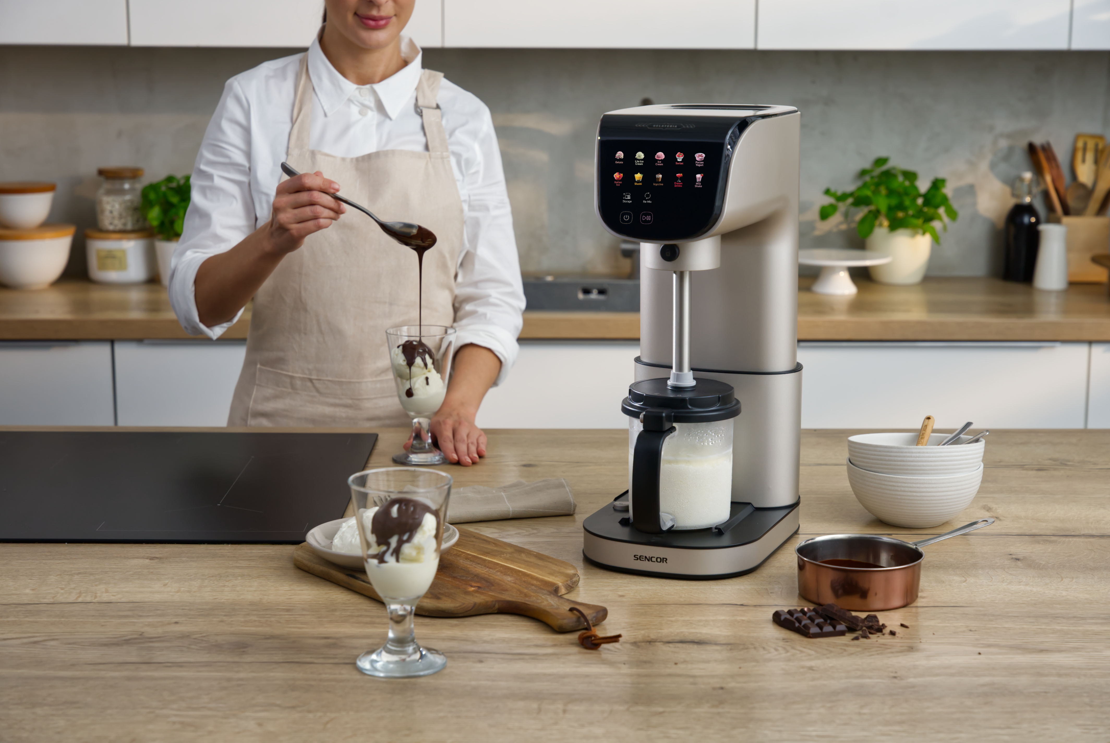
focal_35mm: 58
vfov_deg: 23.5
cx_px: 555
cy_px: 372
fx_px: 1787
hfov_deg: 34.5
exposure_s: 1/125
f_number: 5.6
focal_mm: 57.9
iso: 640
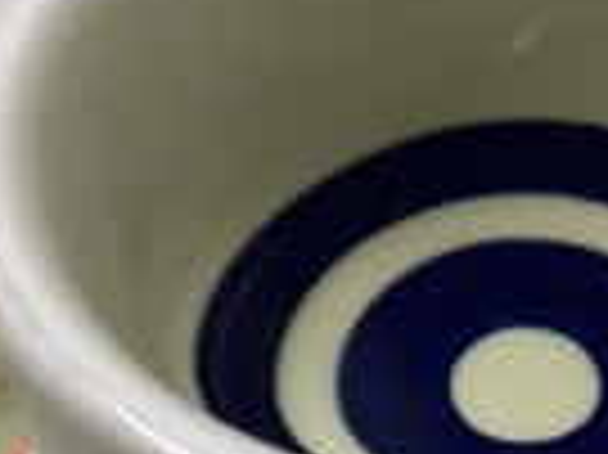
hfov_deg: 20.0
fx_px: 1702
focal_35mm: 97
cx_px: 482
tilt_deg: -52.7
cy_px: 512
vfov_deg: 14.8
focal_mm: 4.15
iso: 40
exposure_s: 1/30
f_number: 2.2
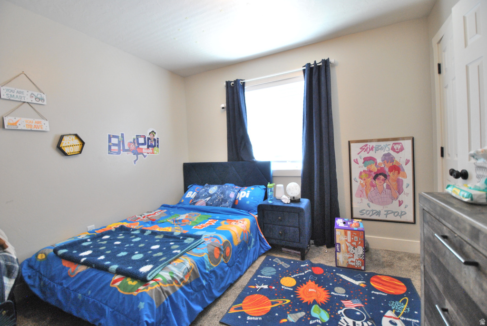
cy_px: 163
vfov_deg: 77.5
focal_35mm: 15
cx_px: 244
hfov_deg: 100.3
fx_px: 203
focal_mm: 10
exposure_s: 1/30
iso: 450
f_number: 3.5
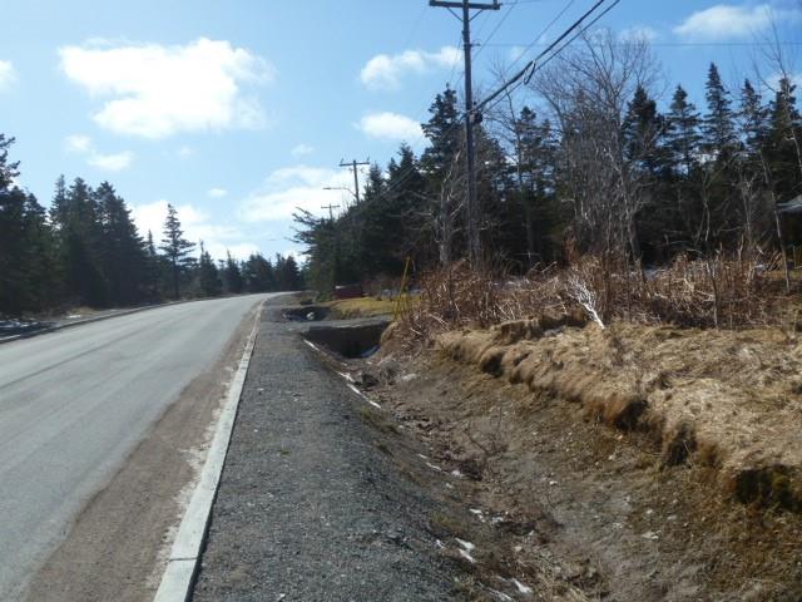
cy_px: 301
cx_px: 401
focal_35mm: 35
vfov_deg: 40.7
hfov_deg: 52.6
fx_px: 811
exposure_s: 1/320
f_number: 5.6
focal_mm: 6.3
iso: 80
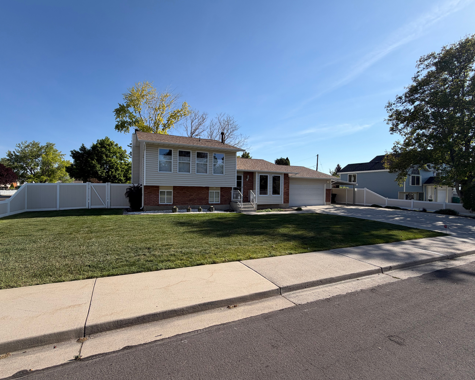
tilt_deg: +2.8
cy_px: 189
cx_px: 218
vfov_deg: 84.0
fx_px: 211
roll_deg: +0.6
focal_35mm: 15
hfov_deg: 96.6
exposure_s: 1/914
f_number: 2.2
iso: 20
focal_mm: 2.22
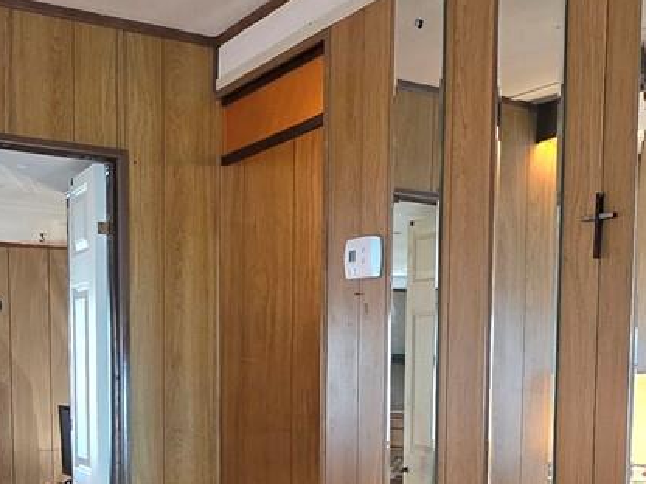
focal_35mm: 50
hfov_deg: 37.9
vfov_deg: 27.8
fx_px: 933
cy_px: 451
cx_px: 415
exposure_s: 1/60.2
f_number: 1.9
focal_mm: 2.2
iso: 400
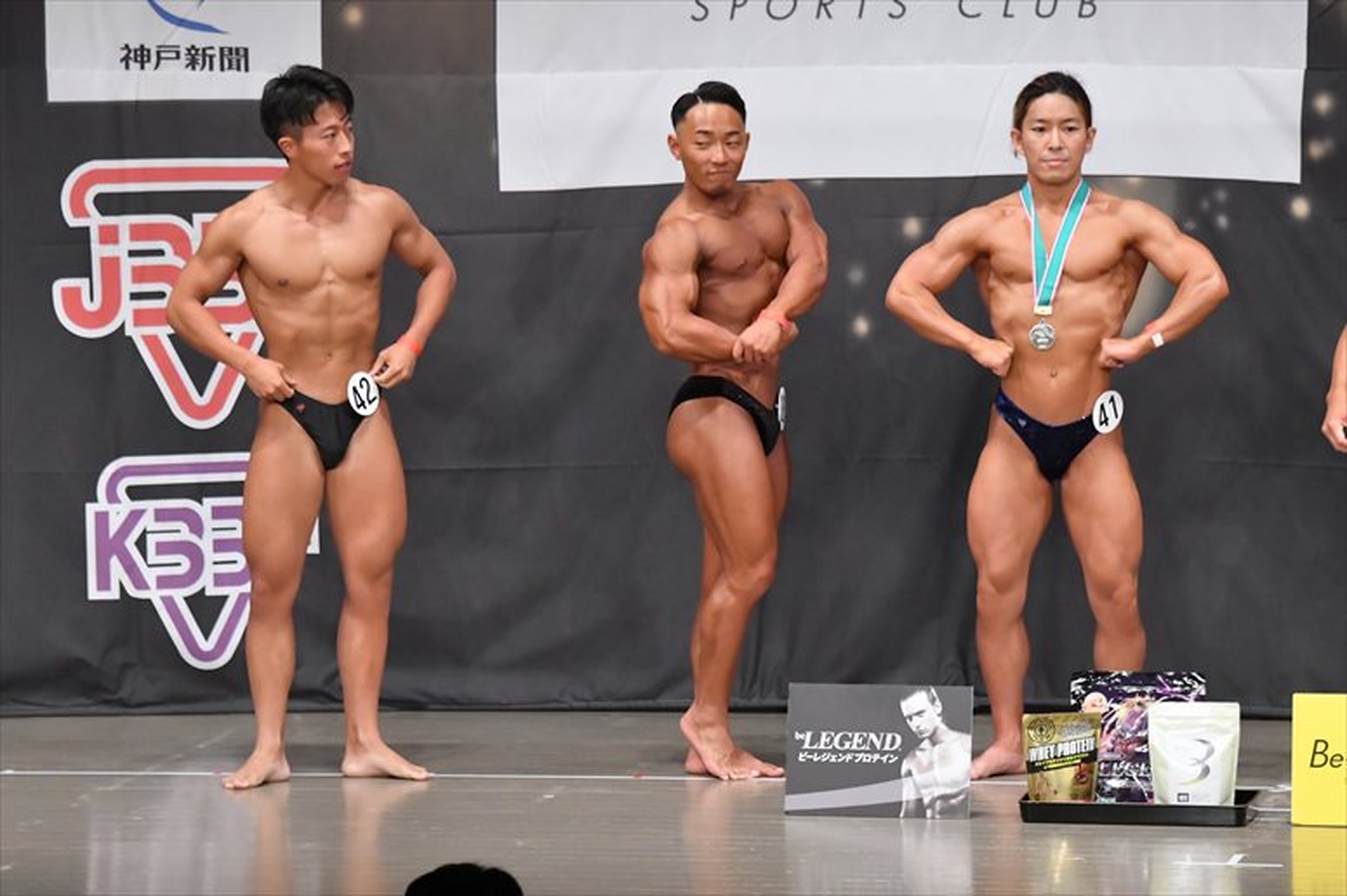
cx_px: 674
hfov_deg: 9.5
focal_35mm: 217
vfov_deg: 6.3
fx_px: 8116
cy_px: 448
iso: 6400
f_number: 5.6
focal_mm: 145
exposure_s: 1/400
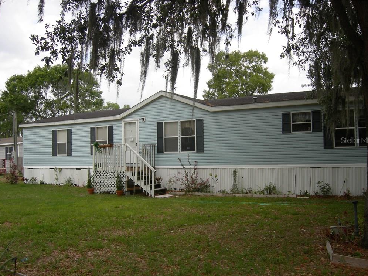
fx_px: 393
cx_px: 187
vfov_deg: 38.7
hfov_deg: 50.1
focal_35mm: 37
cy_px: 140
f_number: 2.7
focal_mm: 7.5
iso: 64
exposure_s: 1/644
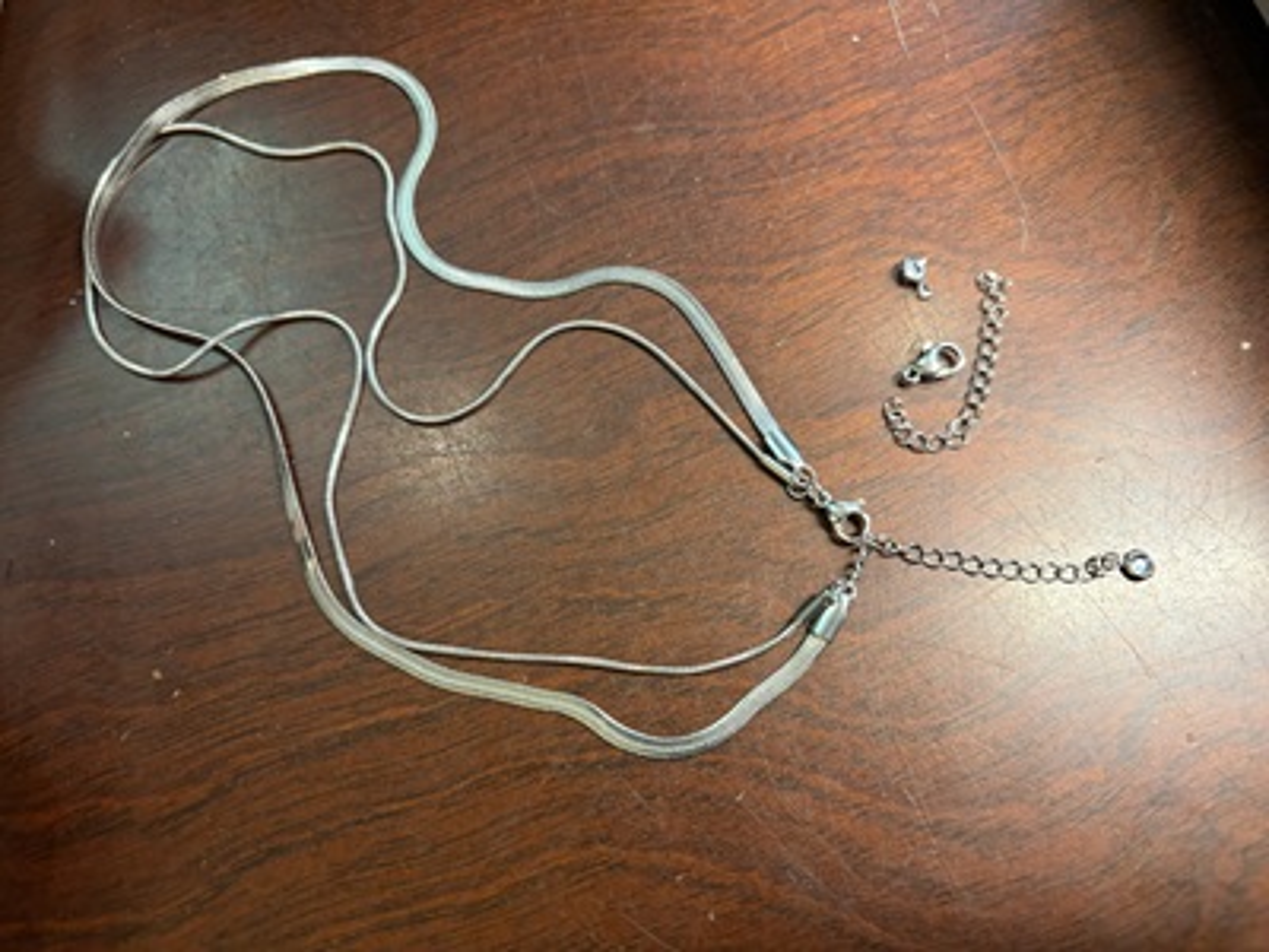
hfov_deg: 67.3
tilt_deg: -73.0
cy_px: 476
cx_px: 634
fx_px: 953
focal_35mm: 26
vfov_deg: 53.1
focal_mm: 5.96
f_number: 1.6
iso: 250
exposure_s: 1/60
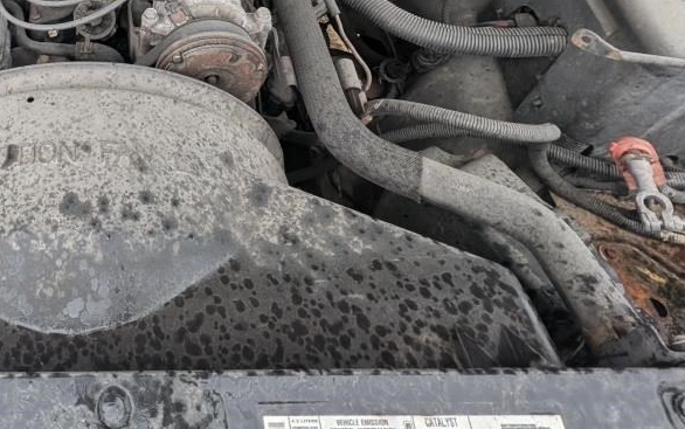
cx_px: 78
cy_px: -76
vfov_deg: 34.3
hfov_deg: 55.2
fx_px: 560
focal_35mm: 30
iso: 58
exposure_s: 1/222
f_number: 2.2
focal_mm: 1.95
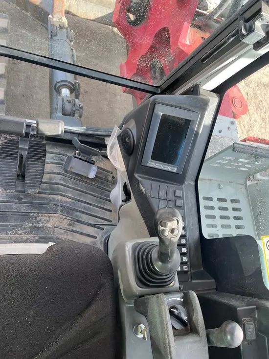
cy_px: 180
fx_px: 269
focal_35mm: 26
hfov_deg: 53.1
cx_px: 134
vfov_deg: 67.3
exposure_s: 1/129
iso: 32
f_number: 1.6
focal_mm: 5.1
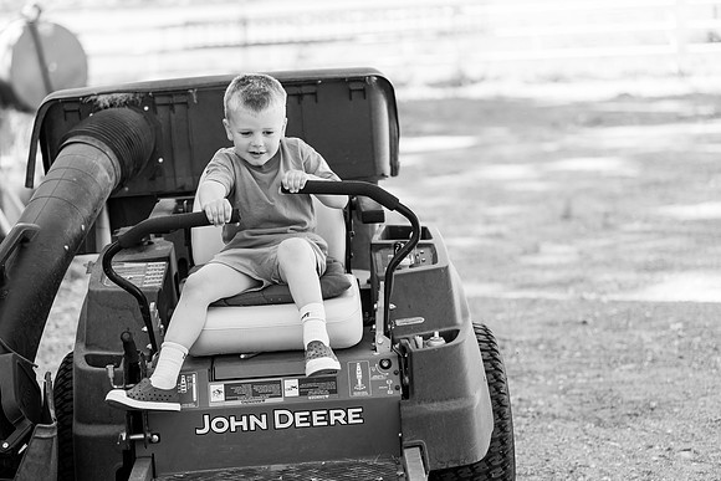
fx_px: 1763
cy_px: 240
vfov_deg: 15.5
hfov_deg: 23.1
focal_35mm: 88
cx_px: 360
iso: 320
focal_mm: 88
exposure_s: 1/500
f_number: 2.8
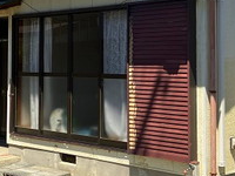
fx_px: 570
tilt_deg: +2.8
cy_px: 50
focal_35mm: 84
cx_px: 93
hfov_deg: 23.2
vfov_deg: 17.5
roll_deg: +0.0
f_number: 1.8
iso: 32
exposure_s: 1/1779
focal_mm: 3.99
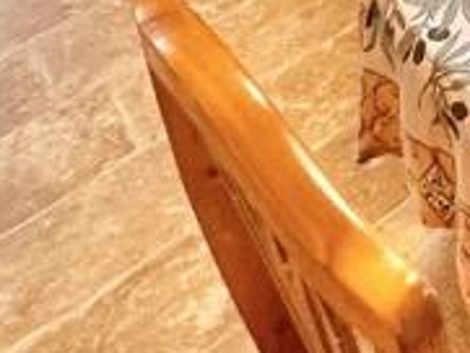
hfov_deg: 18.1
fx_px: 1073
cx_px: 904
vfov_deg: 12.5
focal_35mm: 79
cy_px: -589
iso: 250
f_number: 2.2
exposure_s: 1/100
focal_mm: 2.22
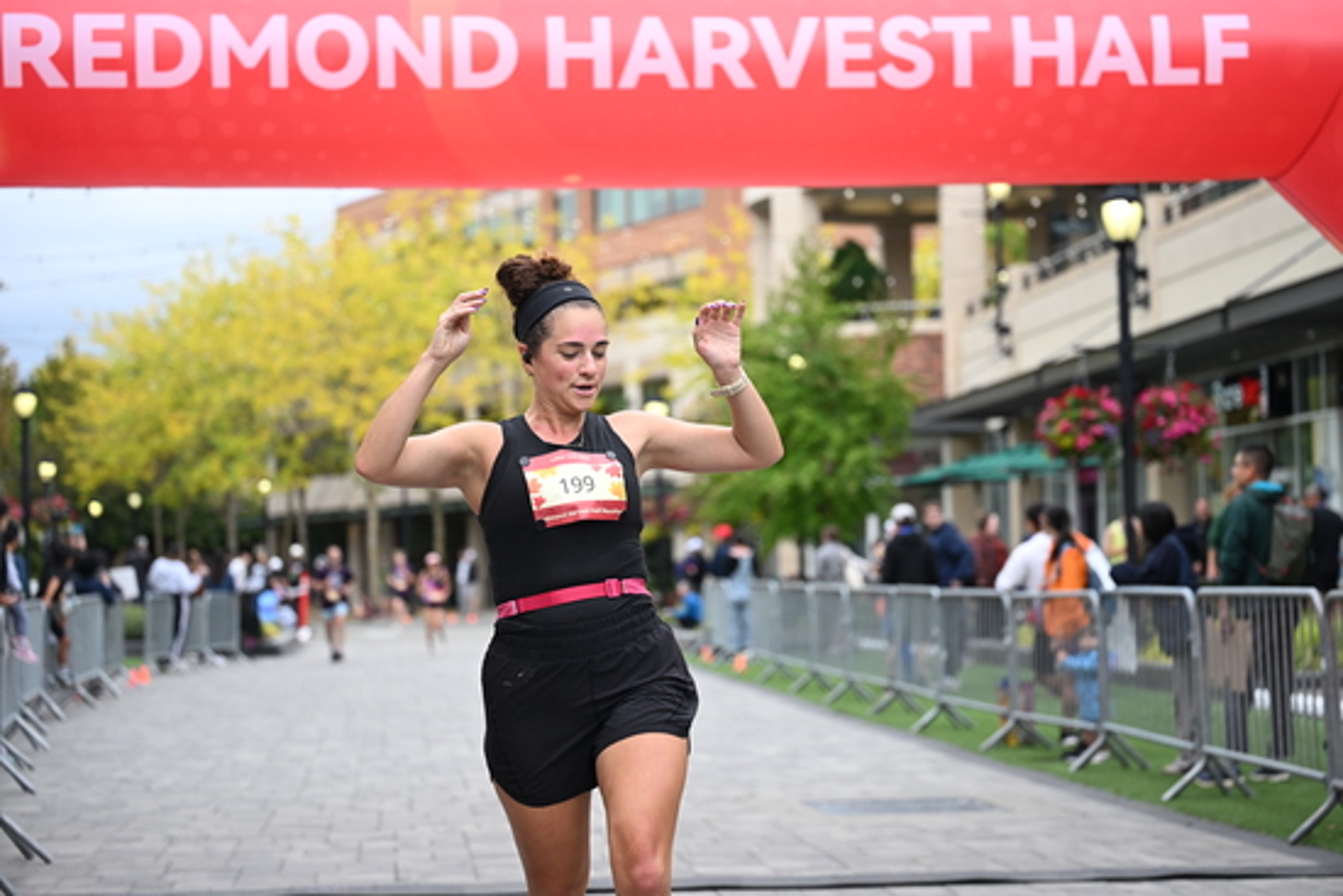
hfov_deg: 28.8
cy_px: 448
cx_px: 672
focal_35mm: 70
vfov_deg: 19.5
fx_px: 2612
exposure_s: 1/2000
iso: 640
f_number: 2.8
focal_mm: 70
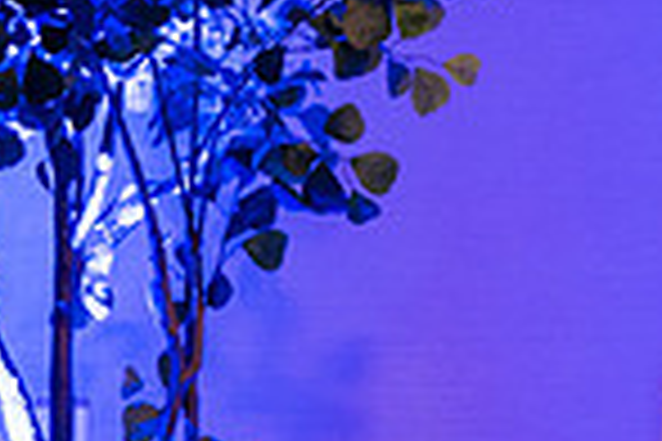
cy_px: 310
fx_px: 5958
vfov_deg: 4.2
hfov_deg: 6.4
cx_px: 486
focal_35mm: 324
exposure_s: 1/200
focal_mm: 82
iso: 4000
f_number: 4
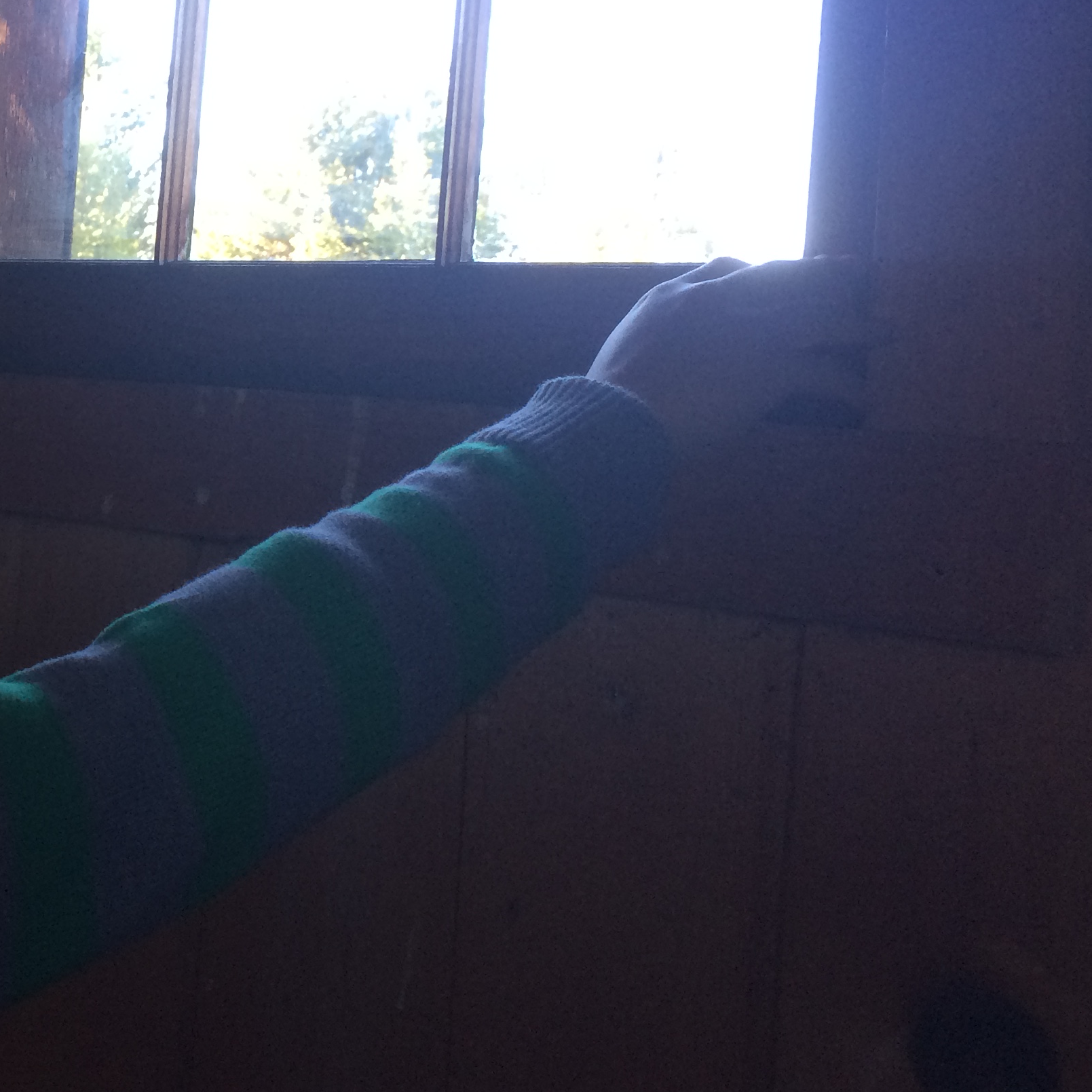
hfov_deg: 31.1
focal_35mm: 52
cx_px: 83
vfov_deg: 32.5
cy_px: 365
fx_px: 1856
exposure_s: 1/30
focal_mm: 4.15
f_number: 2.2
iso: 40
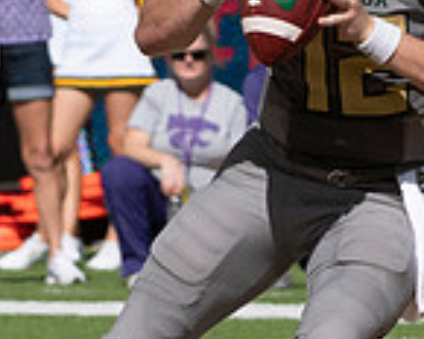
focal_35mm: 1732
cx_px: 244
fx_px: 21734
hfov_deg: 1.1
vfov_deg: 0.9
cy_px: 303
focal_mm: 200
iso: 220
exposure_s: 1/1600
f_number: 6.3
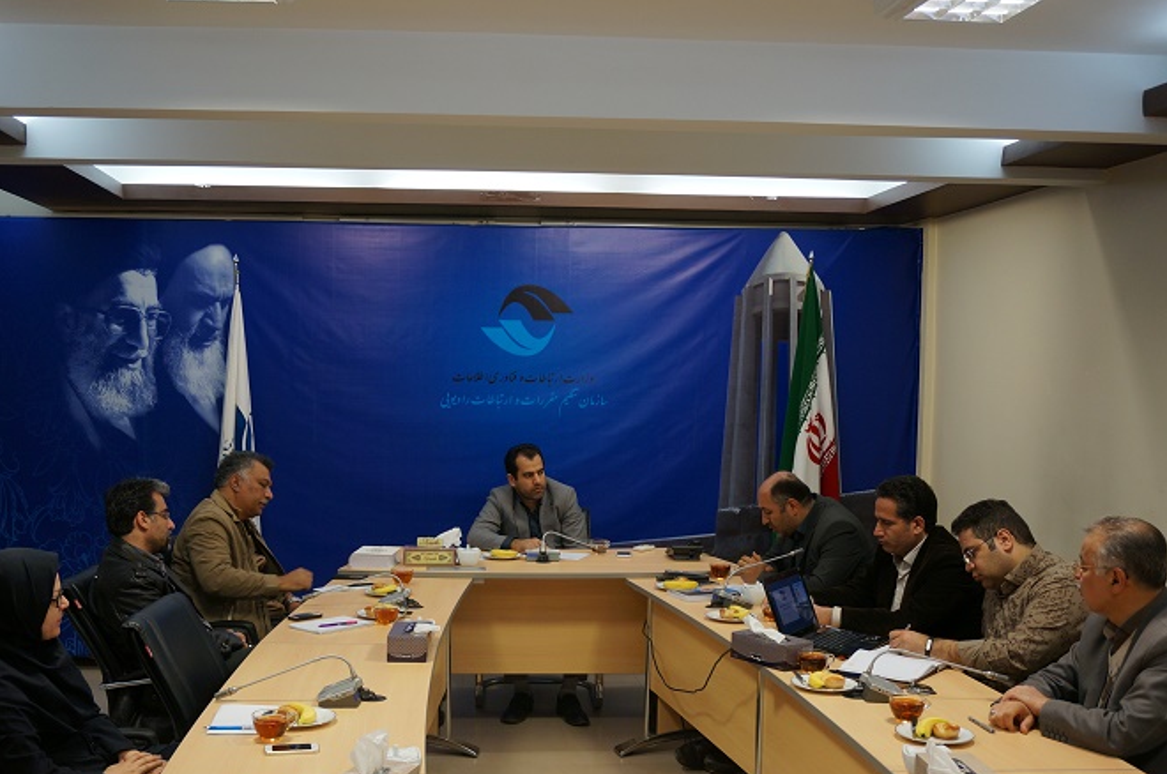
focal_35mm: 40
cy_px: 467
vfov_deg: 33.2
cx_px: 506
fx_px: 1295
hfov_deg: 48.4
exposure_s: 1/60
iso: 320
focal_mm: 22
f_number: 4
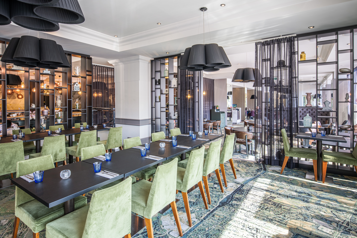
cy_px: 119
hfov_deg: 86.9
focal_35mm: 19
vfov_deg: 64.6
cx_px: 178
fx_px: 188
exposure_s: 1/6
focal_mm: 19
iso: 100
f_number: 11
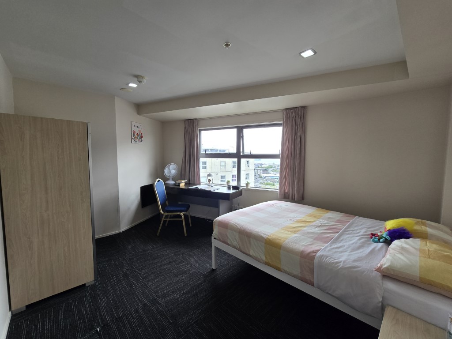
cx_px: 226
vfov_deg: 89.9
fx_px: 170
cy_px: 170
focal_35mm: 13
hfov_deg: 106.2
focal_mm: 2.2
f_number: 2.2
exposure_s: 1/158
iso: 50
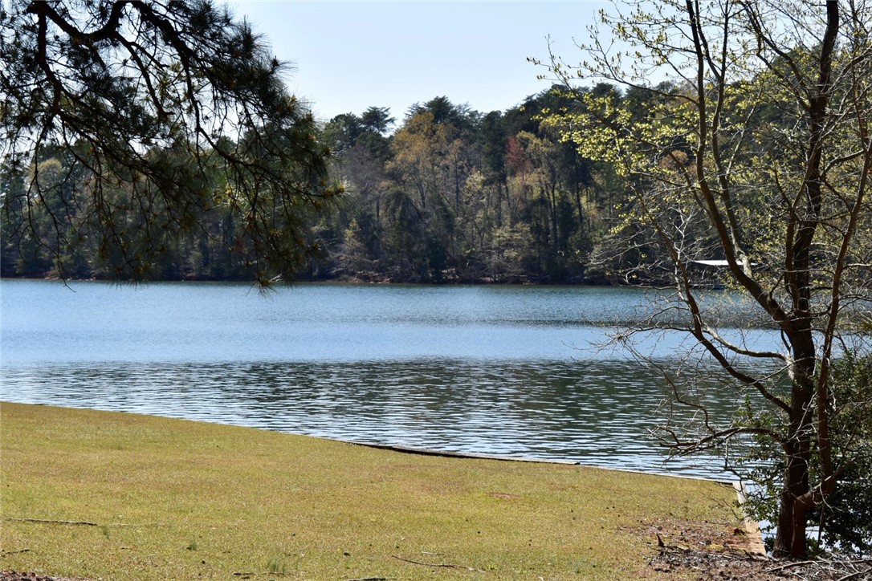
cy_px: 290
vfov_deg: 16.6
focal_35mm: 82
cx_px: 436
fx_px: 1998
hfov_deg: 24.6
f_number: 10
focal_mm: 55
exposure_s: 1/400
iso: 200
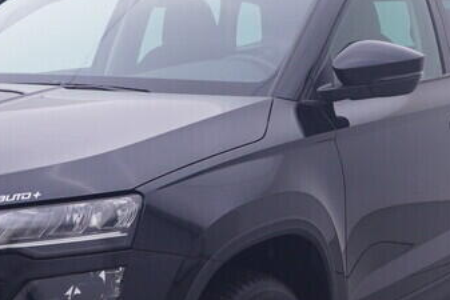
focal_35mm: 96
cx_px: 199
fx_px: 1202
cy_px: 112
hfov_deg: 21.2
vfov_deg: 14.2
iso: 200
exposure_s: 1/80
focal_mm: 15
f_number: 5
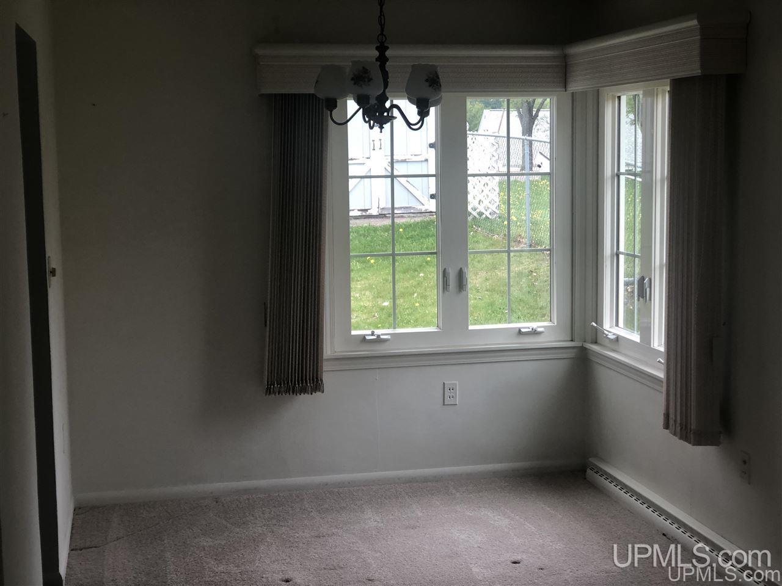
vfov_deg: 25.7
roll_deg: +2.2
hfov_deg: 33.8
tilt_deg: -8.0
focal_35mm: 57
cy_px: 293
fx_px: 1288
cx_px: 391
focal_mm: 6.6
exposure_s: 1/120
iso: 80
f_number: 2.8
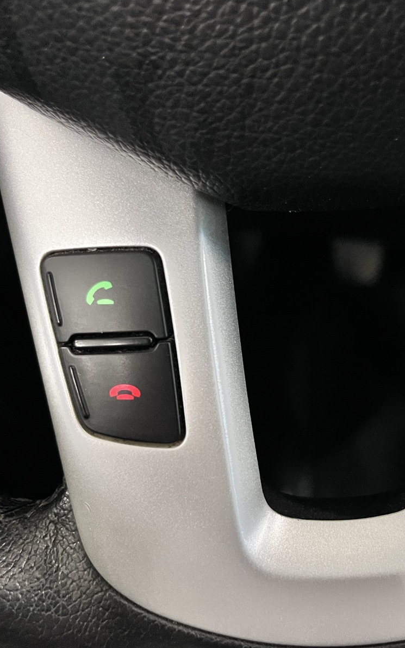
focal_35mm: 37
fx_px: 653
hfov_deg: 33.3
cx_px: 335
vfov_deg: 52.7
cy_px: 323
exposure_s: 1/50
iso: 320
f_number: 1.6
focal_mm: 5.1
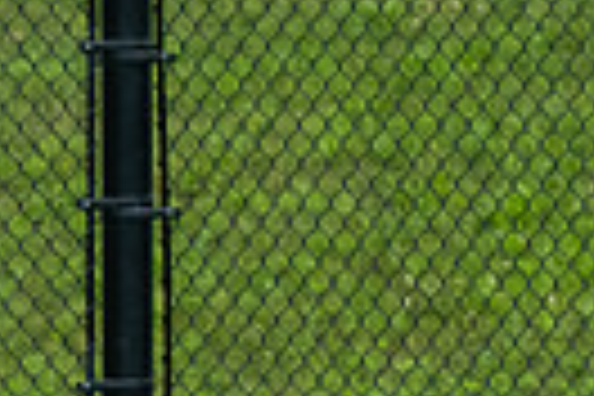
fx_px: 17901
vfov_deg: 1.3
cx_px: 1233
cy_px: 126
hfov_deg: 1.9
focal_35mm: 1085
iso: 1250
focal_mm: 165
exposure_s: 1/1000
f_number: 5.6
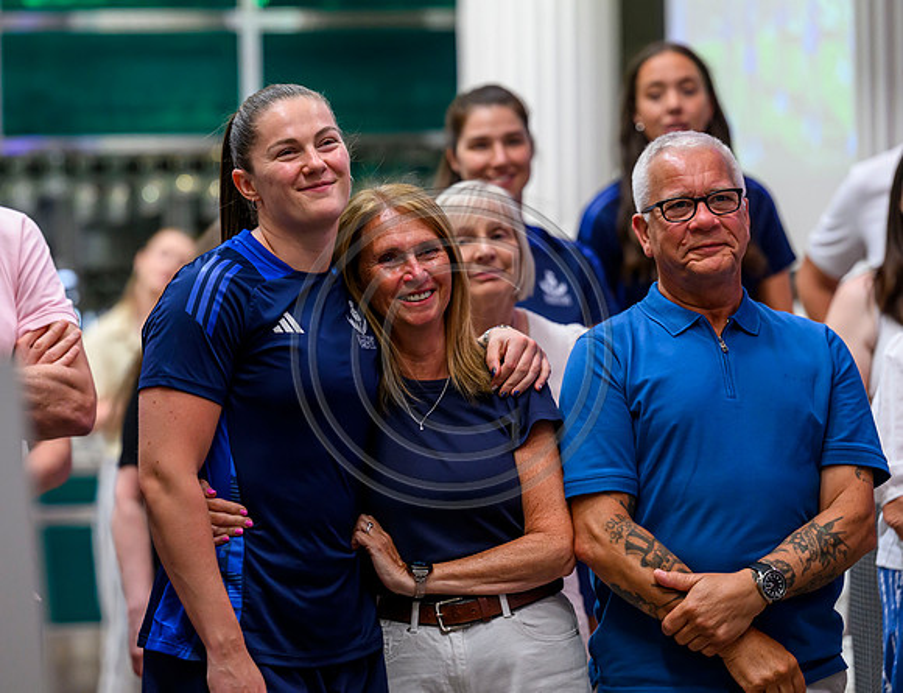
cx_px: 350
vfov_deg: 8.3
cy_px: 324
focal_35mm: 181
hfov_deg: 10.8
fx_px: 4764
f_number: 3.5
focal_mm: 155
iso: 4000
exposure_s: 1/320
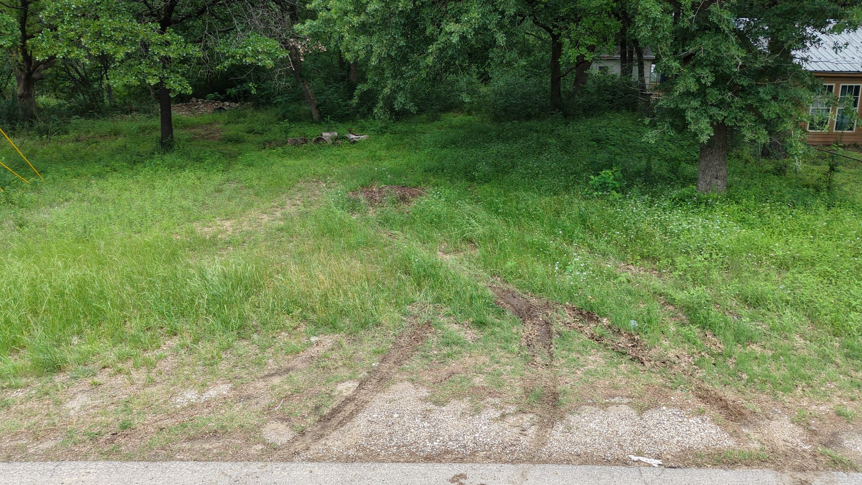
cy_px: 189
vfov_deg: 42.7
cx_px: 438
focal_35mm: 27
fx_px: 617
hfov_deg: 69.8
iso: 100
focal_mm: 8.67
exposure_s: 1/400
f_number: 1.8
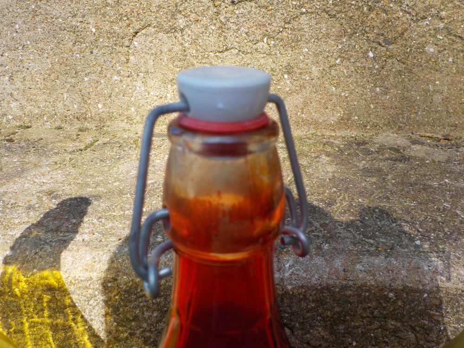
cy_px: 174
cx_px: 232
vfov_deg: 46.8
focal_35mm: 30
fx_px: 402
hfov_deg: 60.0
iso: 125
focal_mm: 4.1
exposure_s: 1/320
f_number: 3.3
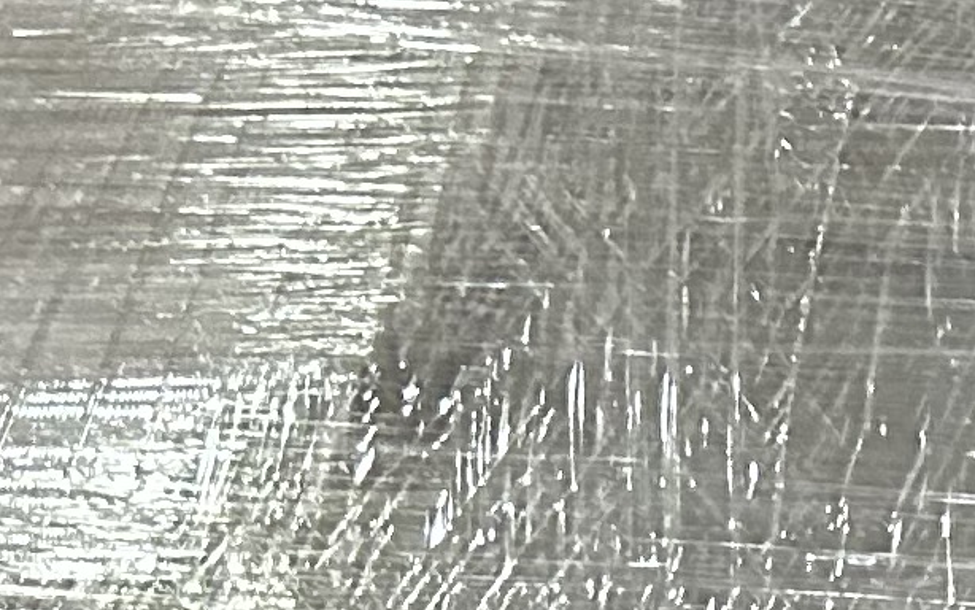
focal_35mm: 181
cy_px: 1001
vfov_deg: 7.1
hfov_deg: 11.3
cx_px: 1207
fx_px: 4810
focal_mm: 5.7
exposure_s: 1/33
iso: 500
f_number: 1.5
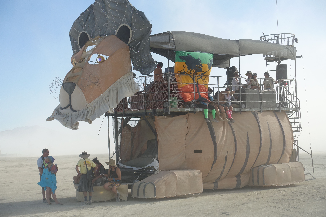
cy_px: 108
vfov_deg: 21.6
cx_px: 163
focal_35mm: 63
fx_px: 570
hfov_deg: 31.9
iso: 125
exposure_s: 1/125
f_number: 4
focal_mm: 23.14
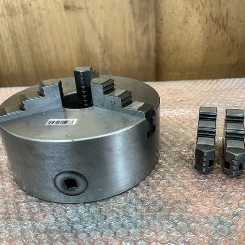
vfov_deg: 52.5
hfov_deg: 52.4
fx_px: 248
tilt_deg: -29.4
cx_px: 136
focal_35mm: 31
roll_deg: +2.5
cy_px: 123
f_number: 1.6
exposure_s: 1/66
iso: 125
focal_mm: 5.1
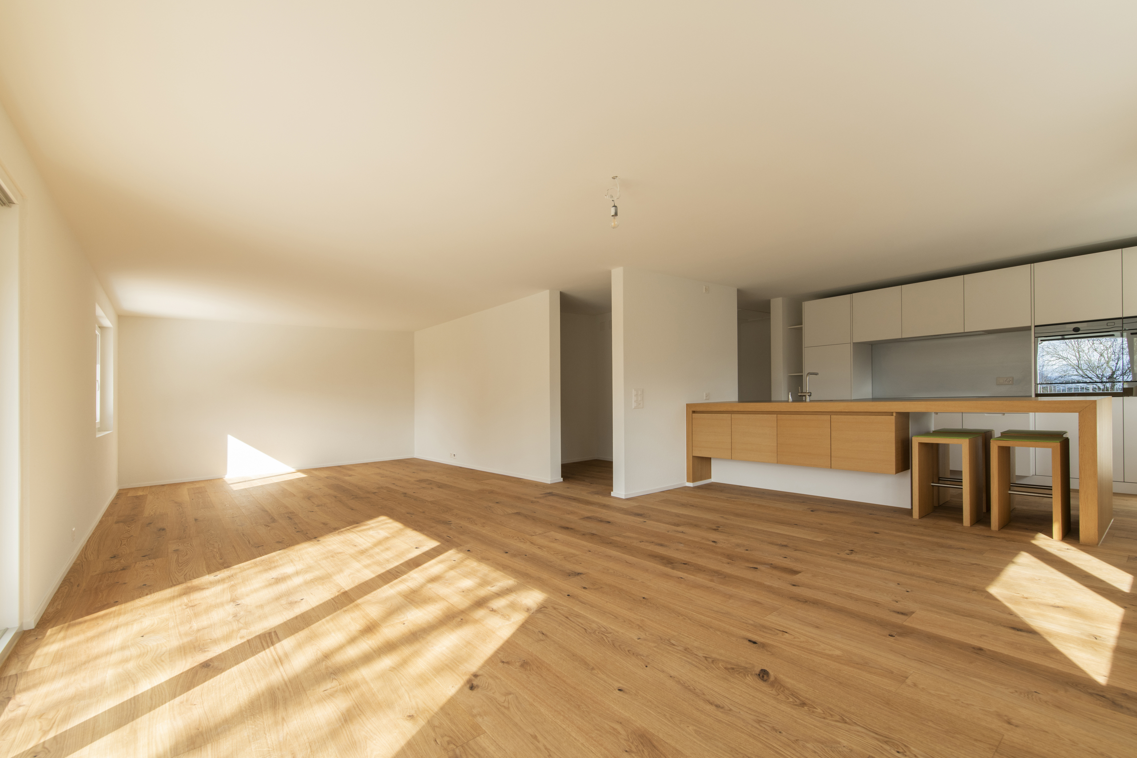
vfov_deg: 77.3
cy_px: 379
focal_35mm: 15
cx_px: 568
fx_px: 474
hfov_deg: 100.4
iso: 200
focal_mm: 15
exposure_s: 1/50
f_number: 8
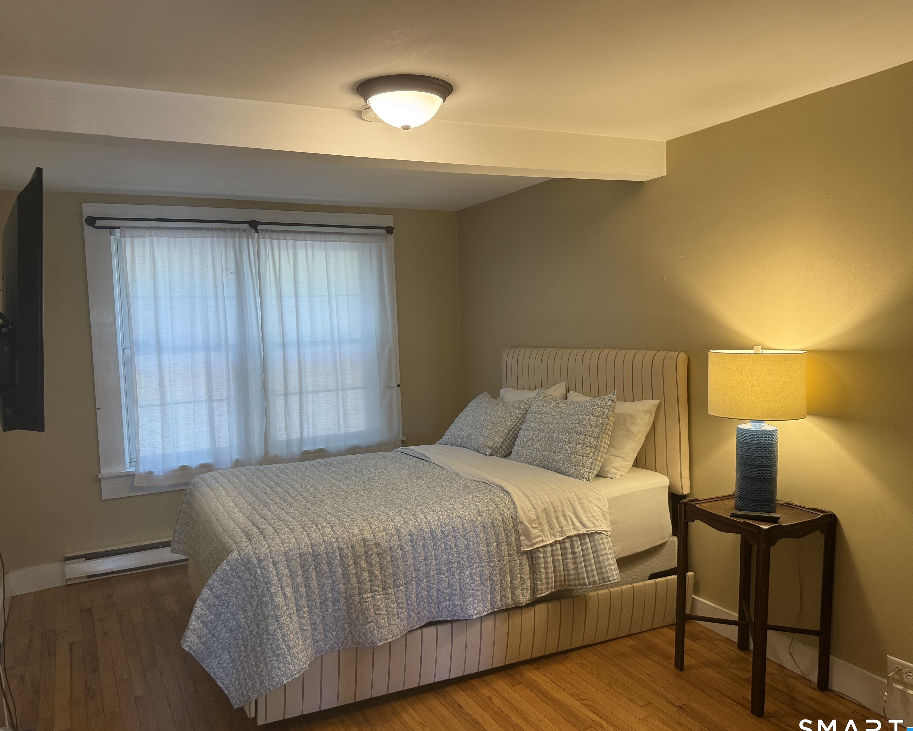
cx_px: 443
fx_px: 703
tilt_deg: -3.1
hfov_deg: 66.0
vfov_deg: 54.9
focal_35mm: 26
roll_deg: +1.9
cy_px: 366
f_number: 1.78
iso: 200
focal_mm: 6.76
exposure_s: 1/60
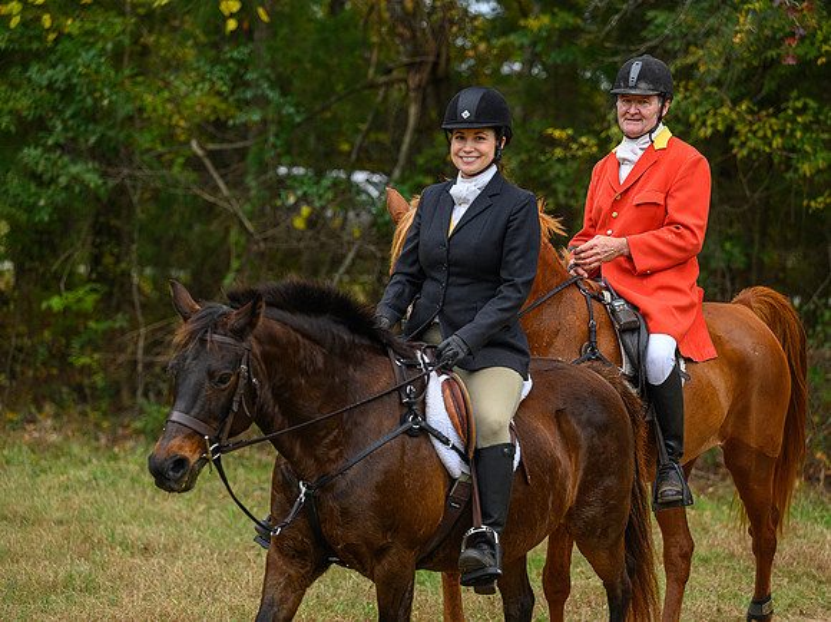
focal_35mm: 135
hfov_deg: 14.6
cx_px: 427
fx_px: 3250
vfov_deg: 10.9
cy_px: 297
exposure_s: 1/1000
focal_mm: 120
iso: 1250
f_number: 3.2
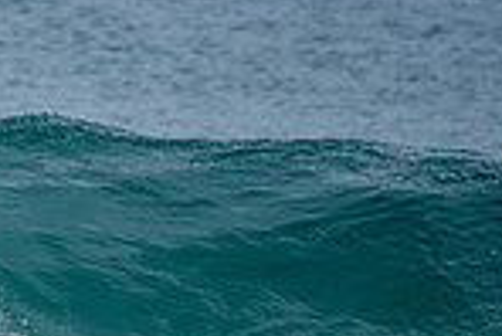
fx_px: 27302
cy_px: 175
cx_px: -468
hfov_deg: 1.1
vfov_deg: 0.7
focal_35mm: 1956
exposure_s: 1/2000
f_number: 5.6
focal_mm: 500
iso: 160
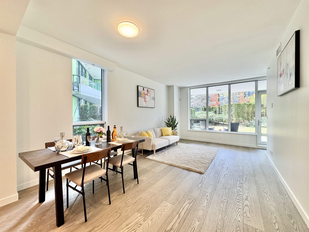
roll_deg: +0.5
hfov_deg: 102.1
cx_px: 154
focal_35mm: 14
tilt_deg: +0.0
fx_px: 125
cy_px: 116
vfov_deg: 85.7
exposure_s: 1/120
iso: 100
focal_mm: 2.22
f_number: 2.2
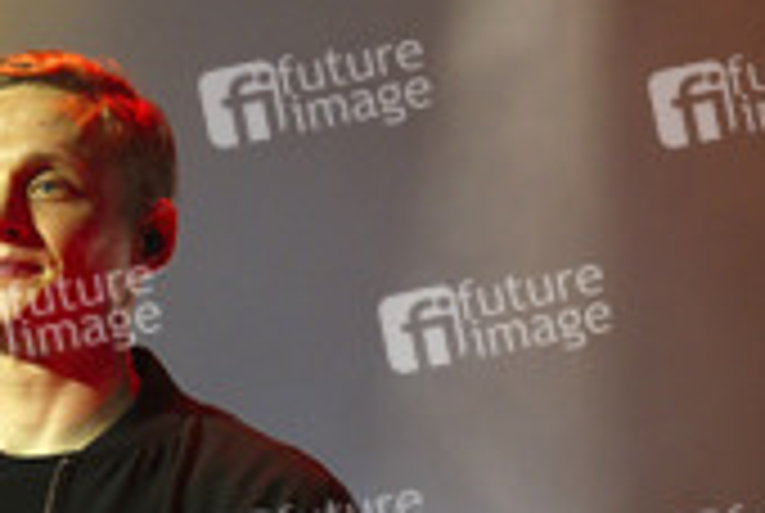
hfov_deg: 9.9
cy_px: 657
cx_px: -76
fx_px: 4385
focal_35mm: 206
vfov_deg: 6.6
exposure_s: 1/160
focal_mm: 78
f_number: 3.5
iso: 3200
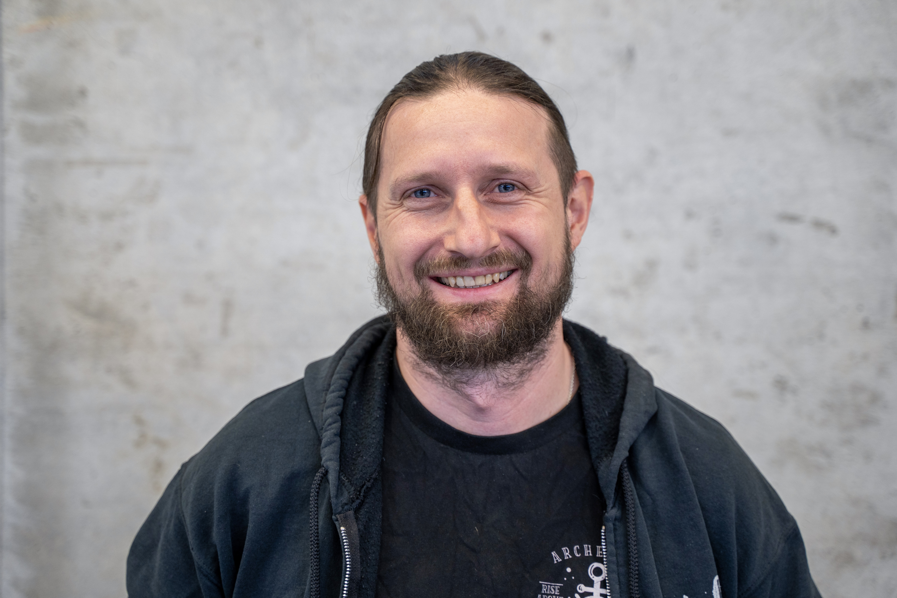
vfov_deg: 21.9
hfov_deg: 32.4
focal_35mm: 62
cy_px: 299
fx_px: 1545
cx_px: 448
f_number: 2.8
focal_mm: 62
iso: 640
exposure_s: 1/100
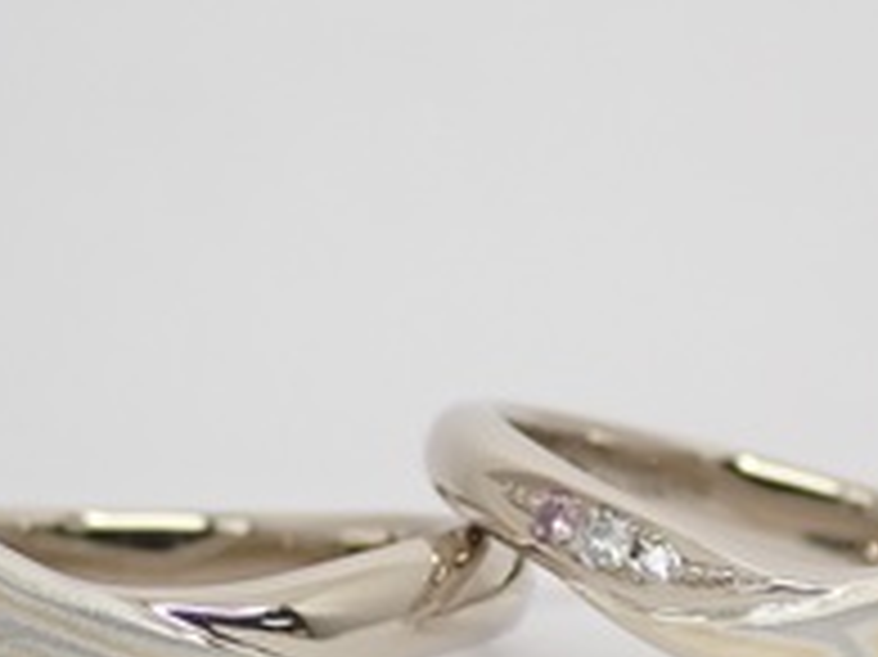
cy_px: 605
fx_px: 4512
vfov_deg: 8.3
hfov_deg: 11.1
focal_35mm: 178
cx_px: 446
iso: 200
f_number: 4.1
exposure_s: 1/100
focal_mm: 13.65
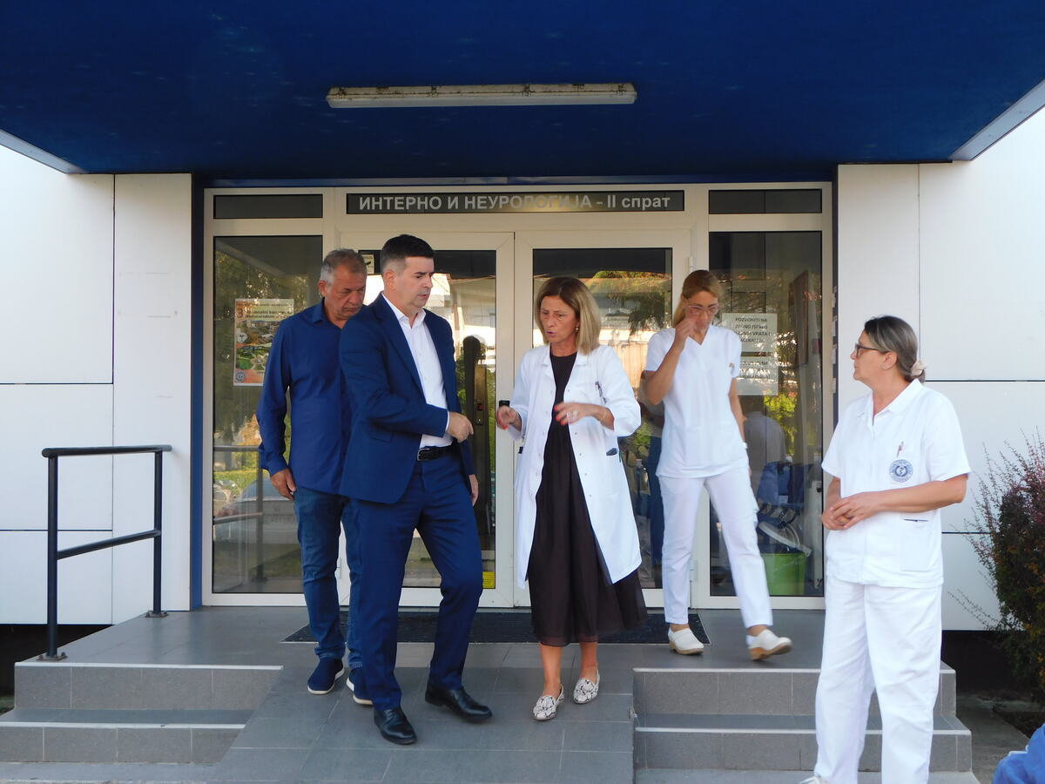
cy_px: 392
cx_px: 522
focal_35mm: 51
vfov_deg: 28.6
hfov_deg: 37.5
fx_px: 1540
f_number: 3.8
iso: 125
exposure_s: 1/80
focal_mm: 9
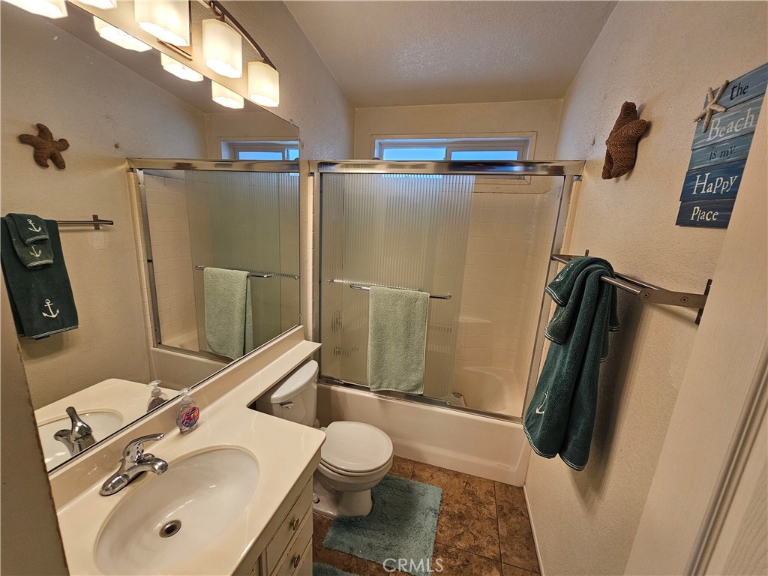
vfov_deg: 89.9
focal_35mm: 13
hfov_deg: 106.2
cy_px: 288
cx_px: 384
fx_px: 288
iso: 125
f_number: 2.2
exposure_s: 1/60
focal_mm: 2.2
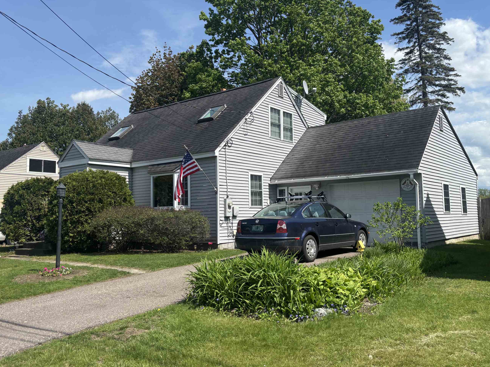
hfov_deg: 58.4
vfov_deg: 45.4
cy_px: 173
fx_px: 439
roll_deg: +1.5
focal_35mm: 31
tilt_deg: +6.0
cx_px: 245
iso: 50
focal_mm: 5.96
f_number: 1.6
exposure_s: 1/3106
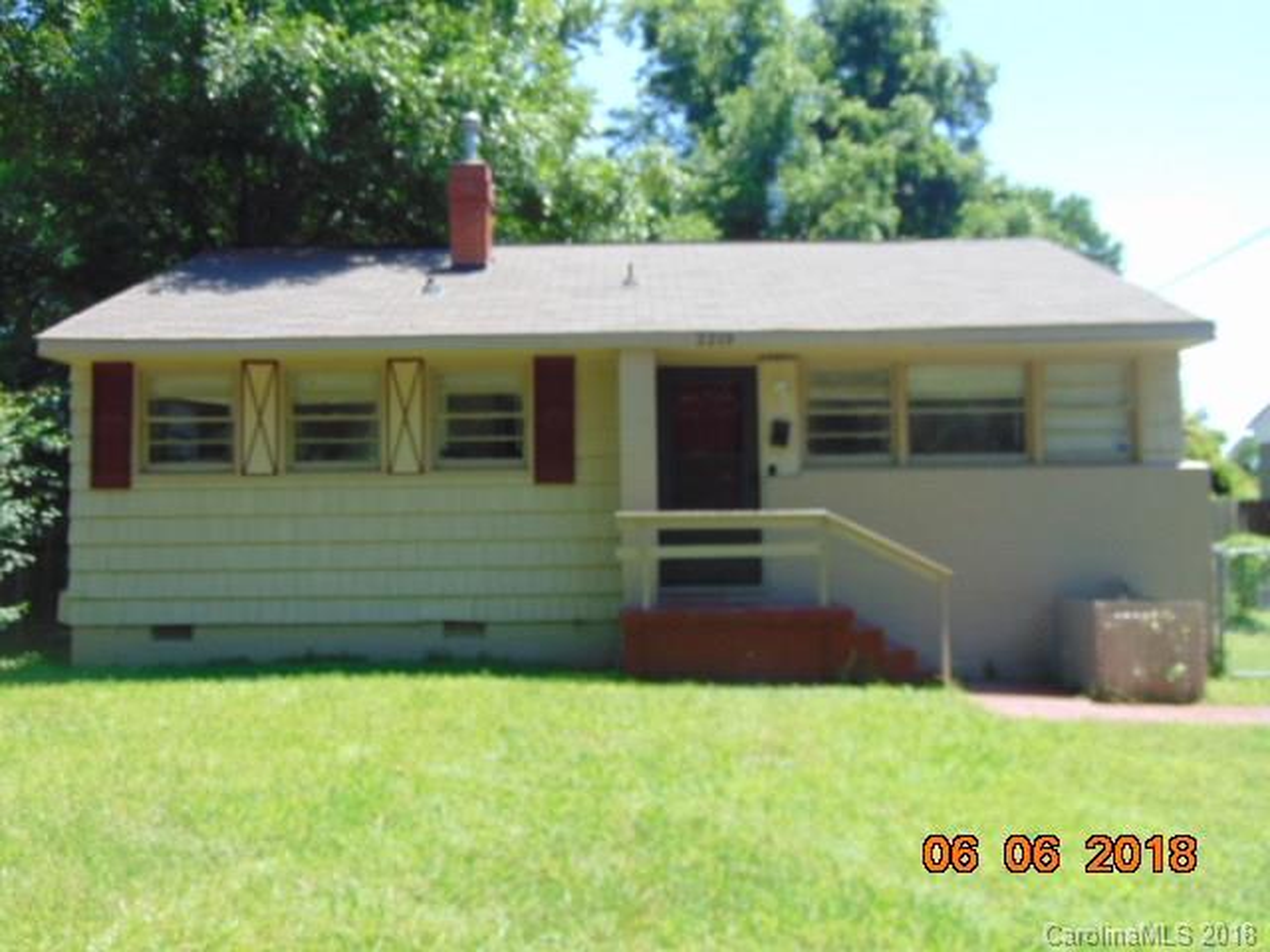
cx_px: 635
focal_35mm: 33
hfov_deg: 55.4
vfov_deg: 42.9
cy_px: 476
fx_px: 1211
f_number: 3.2
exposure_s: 1/400
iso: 80
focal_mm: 5.8
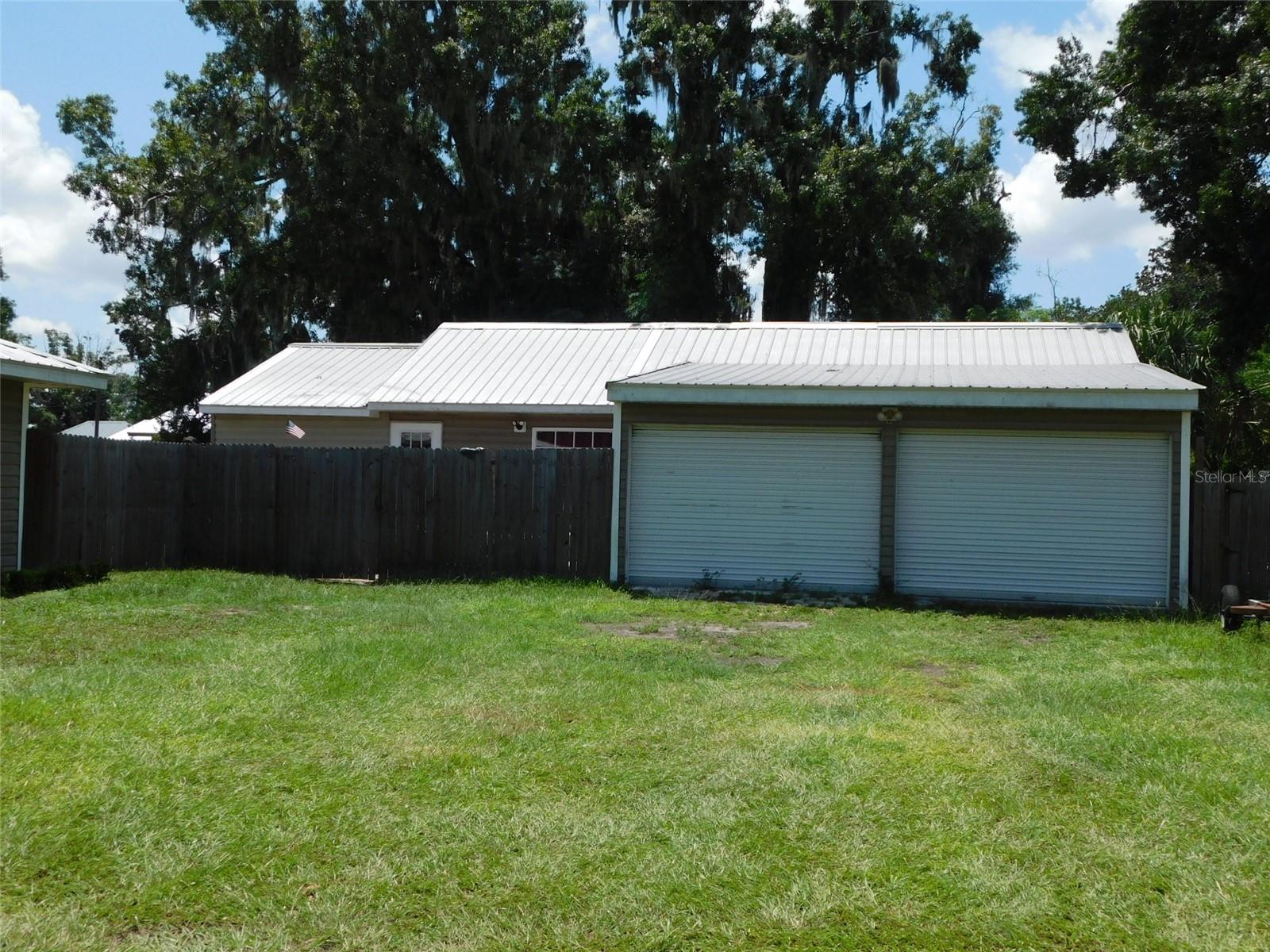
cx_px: 635
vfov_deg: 39.7
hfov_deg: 51.4
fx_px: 1321
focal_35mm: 36
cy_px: 476
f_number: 7
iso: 125
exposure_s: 1/400
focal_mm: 6.3
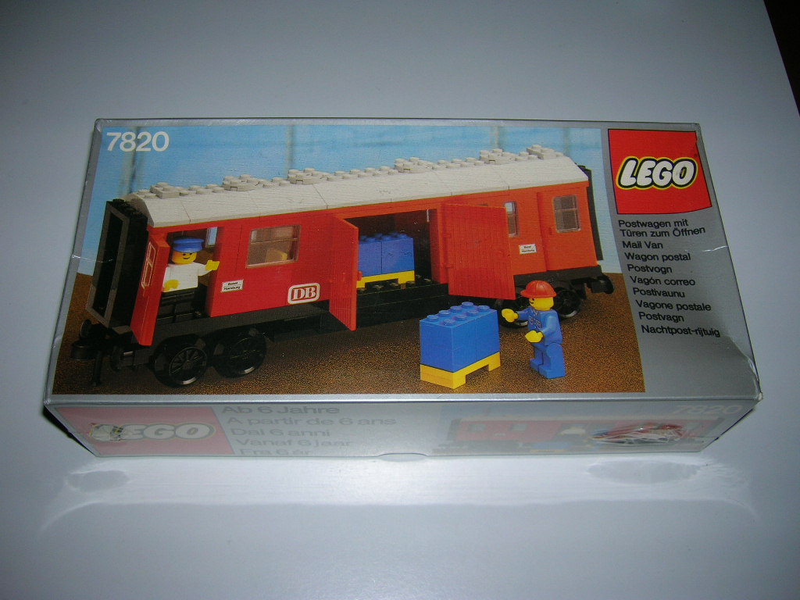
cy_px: 300
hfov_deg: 54.0
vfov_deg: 41.8
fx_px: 786
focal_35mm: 34
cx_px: 400
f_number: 2.9
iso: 50
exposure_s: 1/60.1
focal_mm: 5.7
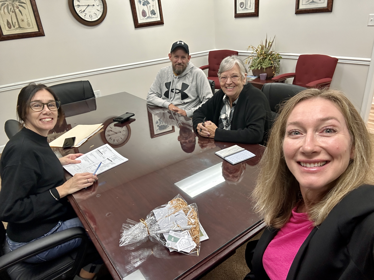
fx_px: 248
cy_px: 140
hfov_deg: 73.9
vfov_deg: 58.9
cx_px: 187
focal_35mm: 23
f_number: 1.9
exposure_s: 1/60
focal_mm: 2.69
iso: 80
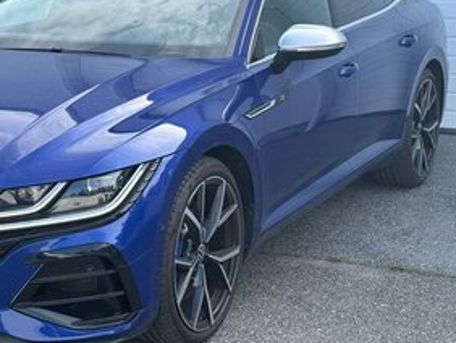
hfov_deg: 23.2
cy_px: 184
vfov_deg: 17.8
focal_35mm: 83
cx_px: 84
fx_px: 1094
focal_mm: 6.76
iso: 100
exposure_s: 1/987
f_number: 1.78
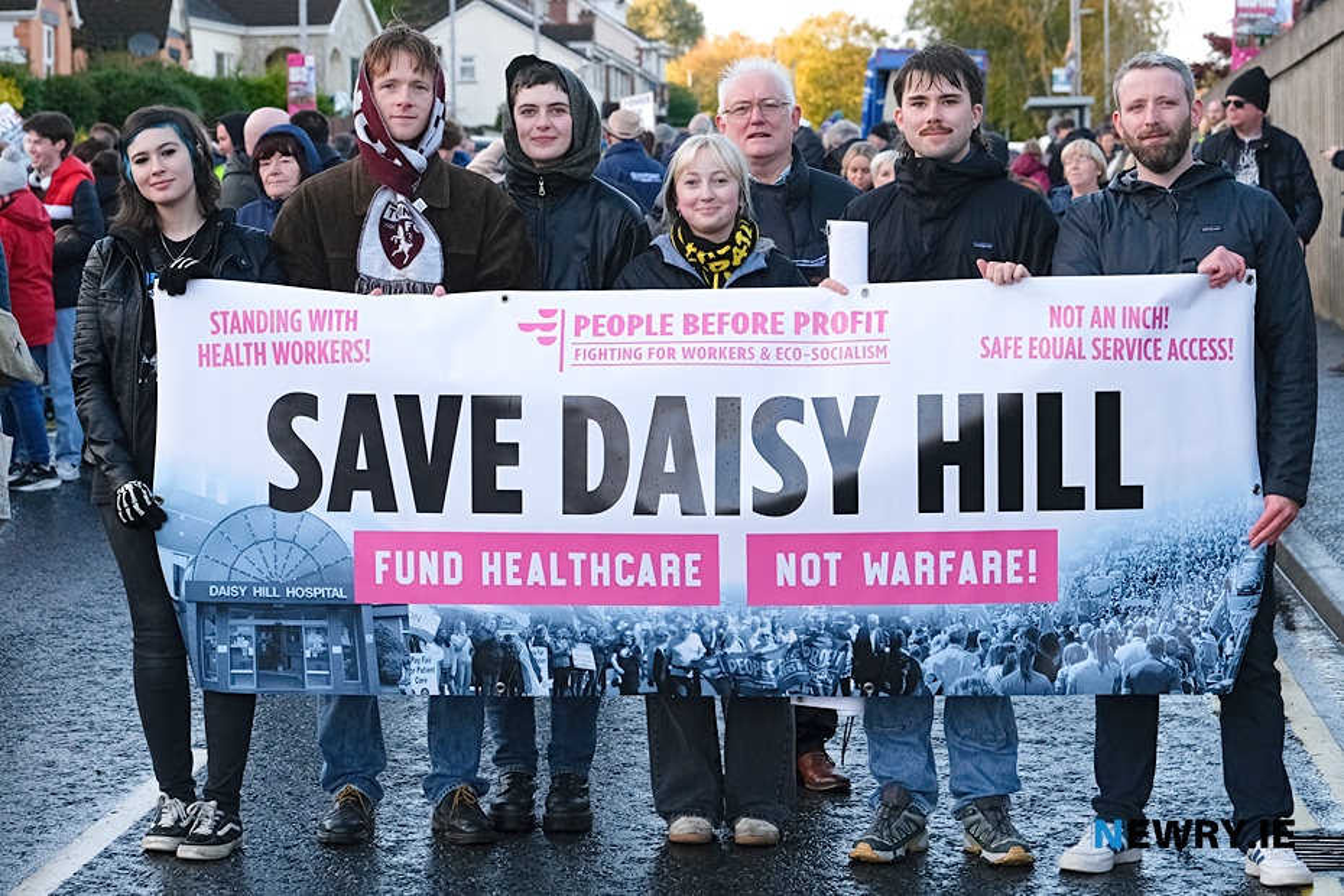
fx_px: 3136
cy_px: 448
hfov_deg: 24.2
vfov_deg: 16.3
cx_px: 672
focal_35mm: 84
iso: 1600
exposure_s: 1/800
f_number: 5
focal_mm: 56.3
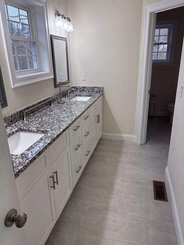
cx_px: 92
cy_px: 122
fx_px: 184
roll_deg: +0.9
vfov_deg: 67.3
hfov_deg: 53.1
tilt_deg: -19.8
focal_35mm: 26
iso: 100
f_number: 1.6
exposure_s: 1/224
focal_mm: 5.96
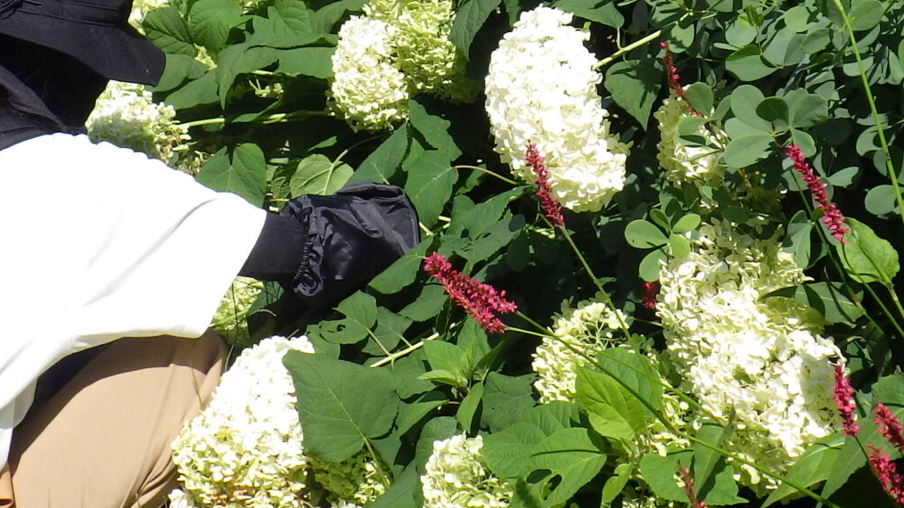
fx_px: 1845
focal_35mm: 77
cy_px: 21
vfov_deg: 15.4
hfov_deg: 27.5
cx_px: 489
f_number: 4.2
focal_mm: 5
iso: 125
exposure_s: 1/800
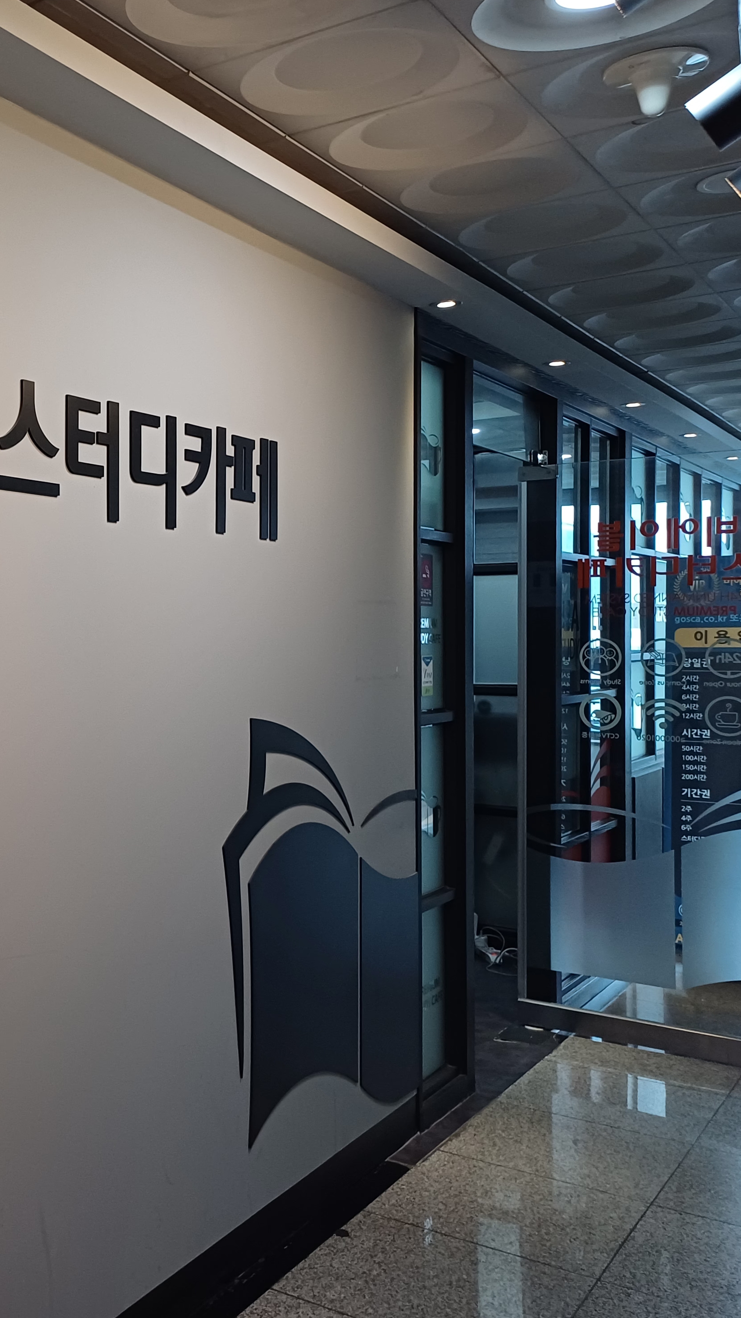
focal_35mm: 37
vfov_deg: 54.0
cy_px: 665
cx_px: -137
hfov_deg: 28.1
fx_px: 1293
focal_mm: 4.65
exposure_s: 1/60
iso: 200
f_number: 1.8
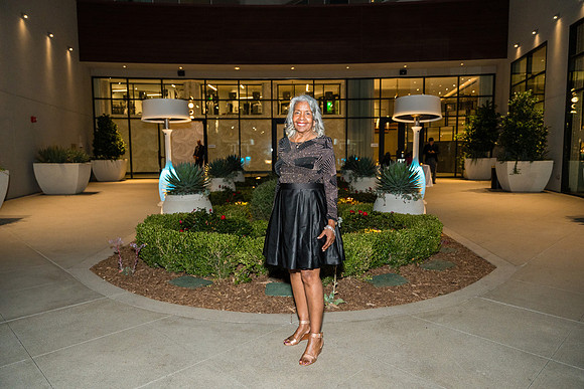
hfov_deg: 68.8
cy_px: 194
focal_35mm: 26
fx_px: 427
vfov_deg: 49.1
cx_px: 292
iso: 3200
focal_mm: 26.3
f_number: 2.8
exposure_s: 1/125
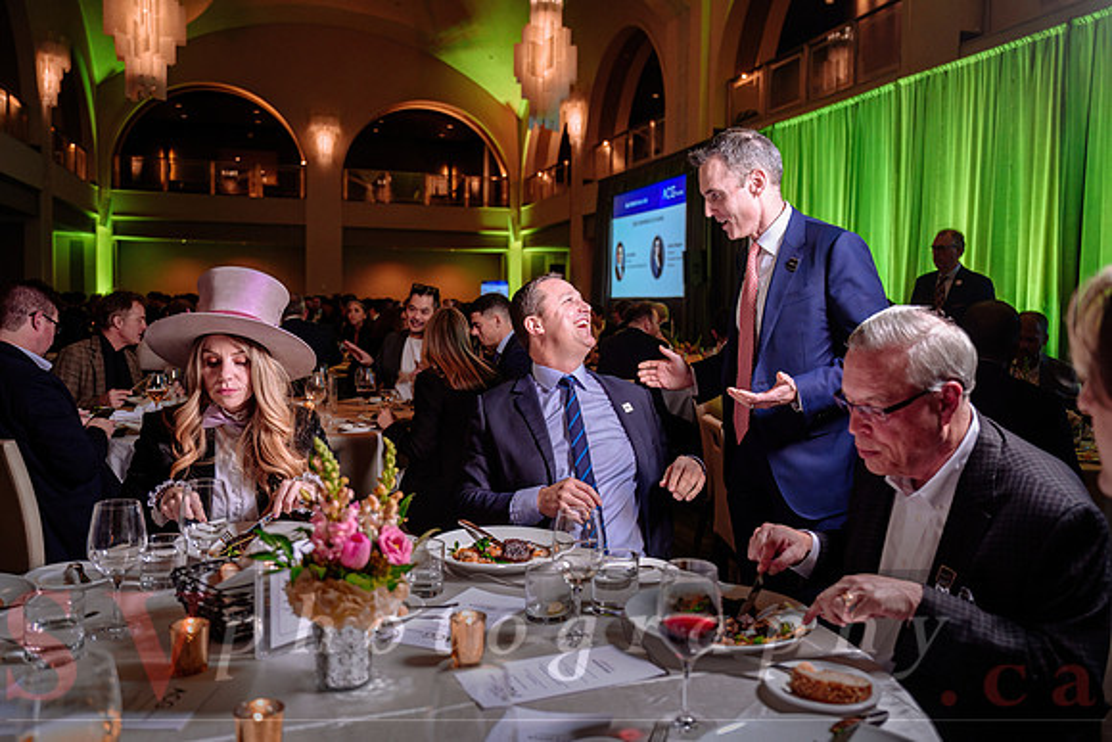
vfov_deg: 43.7
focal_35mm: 30
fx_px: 925
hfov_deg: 62.0
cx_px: 594
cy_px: 345
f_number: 2.8
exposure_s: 1/160
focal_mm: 28
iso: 1000
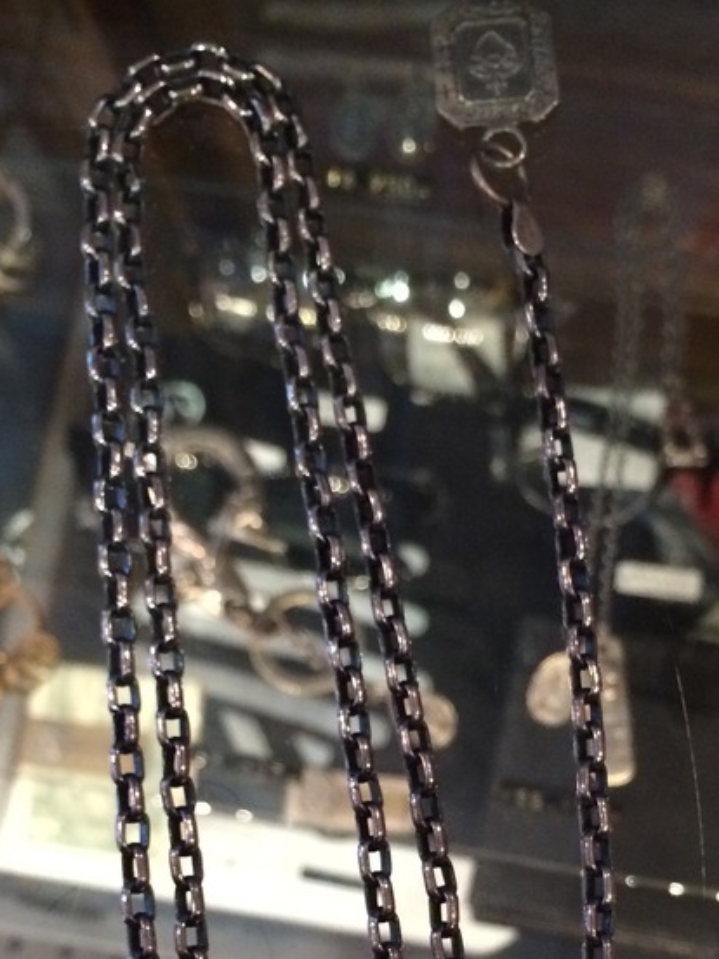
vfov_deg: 33.4
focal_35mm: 56
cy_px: 766
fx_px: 1551
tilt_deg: -80.3
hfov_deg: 26.0
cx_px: 467
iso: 320
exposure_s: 1/24
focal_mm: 4.15
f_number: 2.2
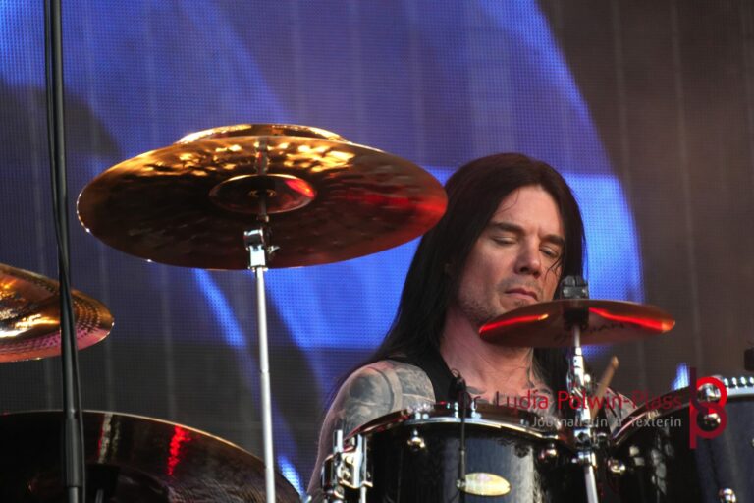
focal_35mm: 450
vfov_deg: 3.1
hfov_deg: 4.6
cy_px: 252
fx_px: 9424
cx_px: 377
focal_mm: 300
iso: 800
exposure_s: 1/500
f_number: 6.3
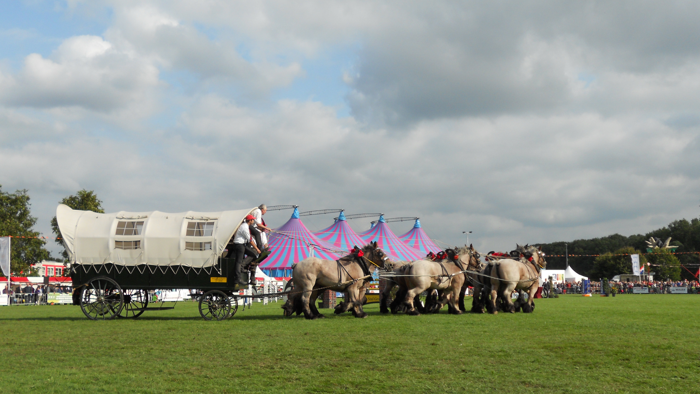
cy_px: 258
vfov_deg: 28.2
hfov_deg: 48.4
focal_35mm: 42
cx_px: 348
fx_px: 780
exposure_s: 1/800
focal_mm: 6.9
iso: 80
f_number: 3.9
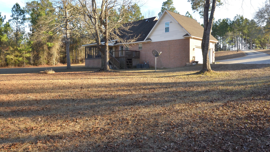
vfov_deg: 39.4
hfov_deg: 64.9
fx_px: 212
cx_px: 120
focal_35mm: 30
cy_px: 66
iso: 200
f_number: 9
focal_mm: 17
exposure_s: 1/125
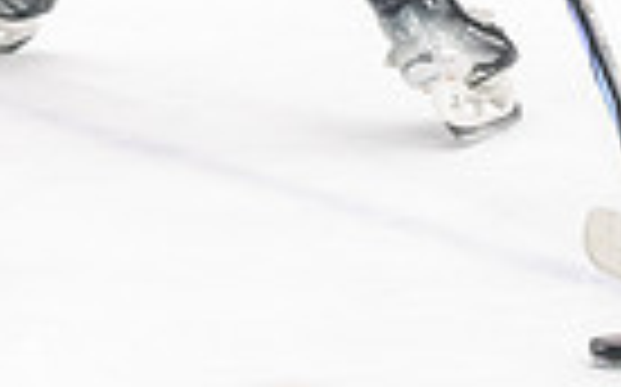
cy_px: -503
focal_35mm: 432
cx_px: 1195
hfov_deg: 4.8
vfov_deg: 3.0
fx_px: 7305
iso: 4000
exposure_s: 1/800
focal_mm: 86
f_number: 2.8
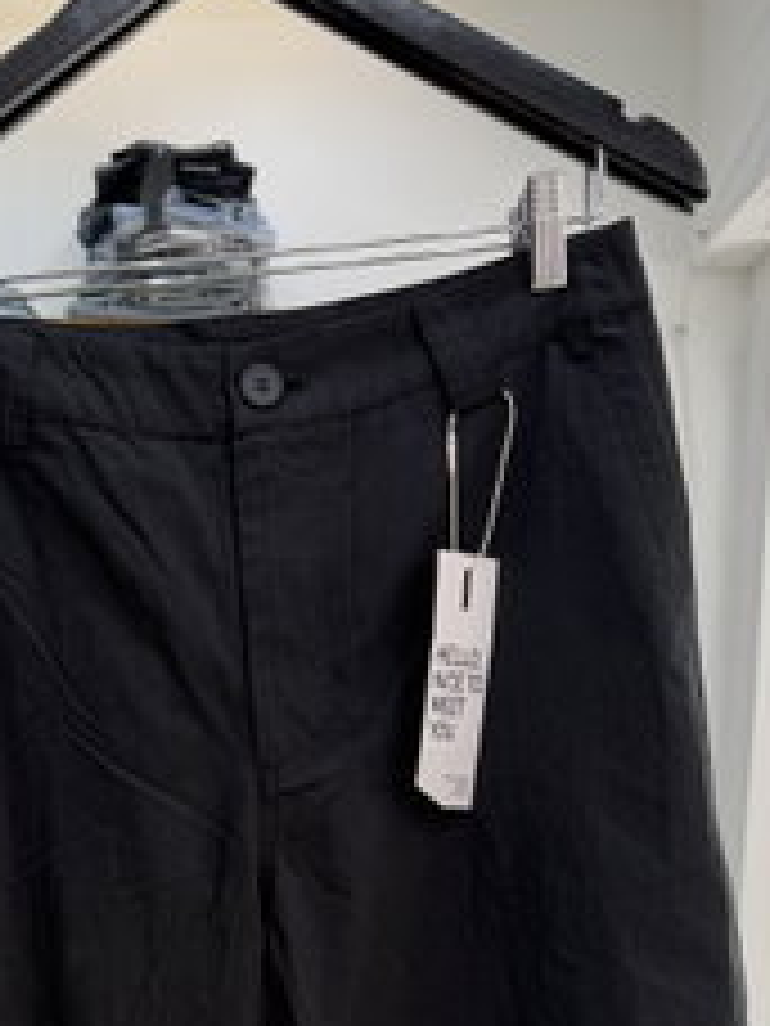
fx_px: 1661
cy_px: 1177
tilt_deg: -14.6
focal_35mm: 56
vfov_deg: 30.1
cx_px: 207
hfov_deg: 25.8
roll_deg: -0.1
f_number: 1.78
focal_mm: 6.76
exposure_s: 1/100
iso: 80
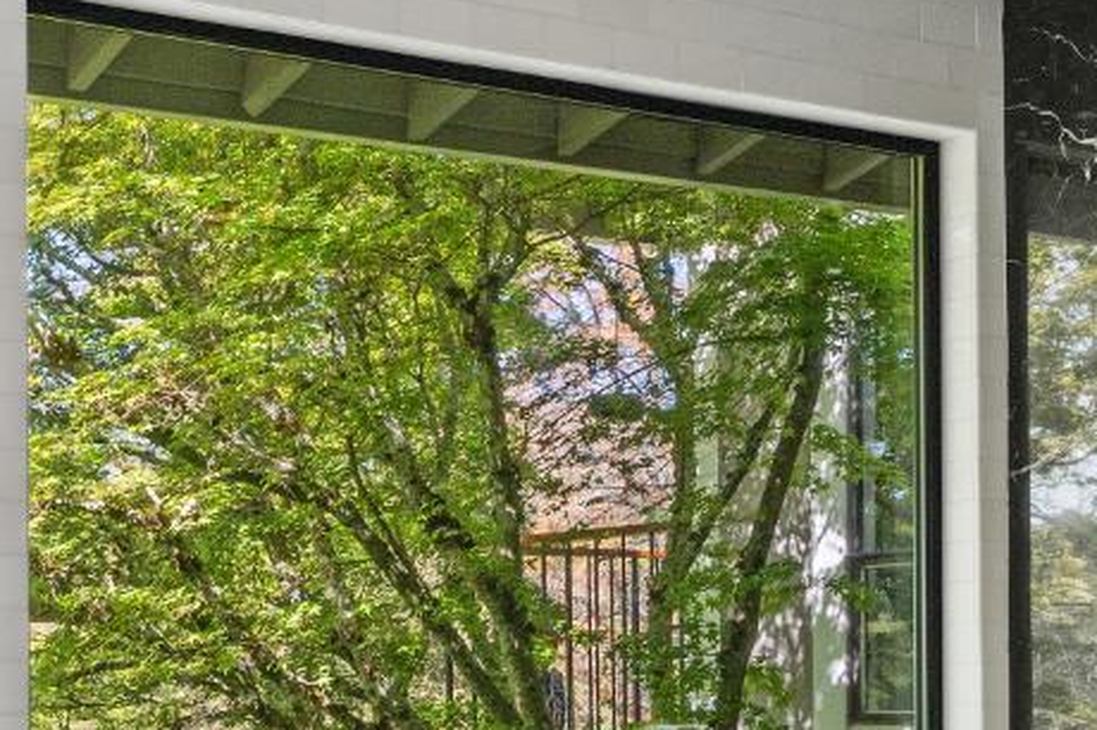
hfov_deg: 28.3
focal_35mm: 63
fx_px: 1918
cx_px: -176
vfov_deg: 21.1
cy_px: 663
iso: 400
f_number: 14
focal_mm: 19.3
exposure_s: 1/6
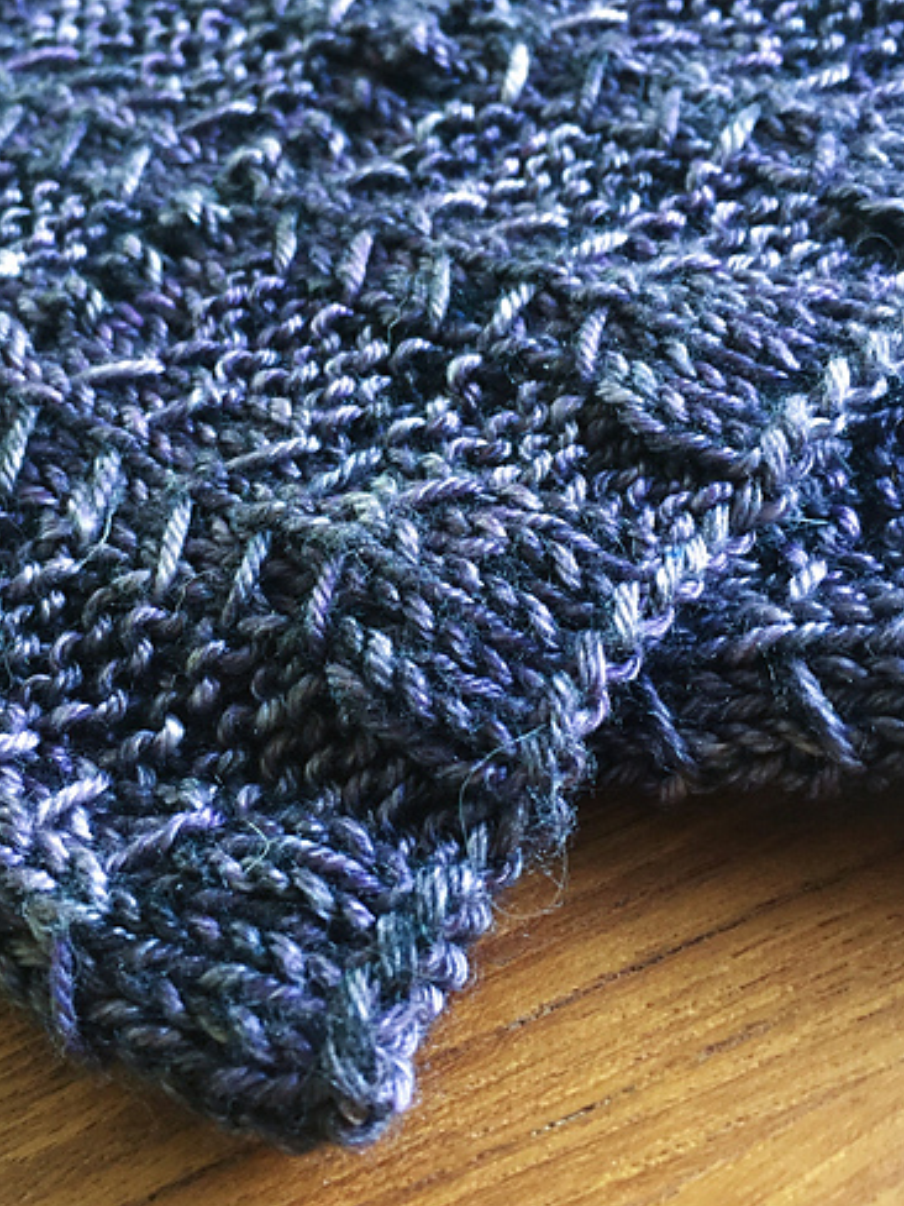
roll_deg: +17.4
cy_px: 462
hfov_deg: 37.5
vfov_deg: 48.6
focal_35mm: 38
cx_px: 343
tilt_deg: -43.8
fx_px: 1323
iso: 250
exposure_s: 1/20
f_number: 2.2
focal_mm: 4.15
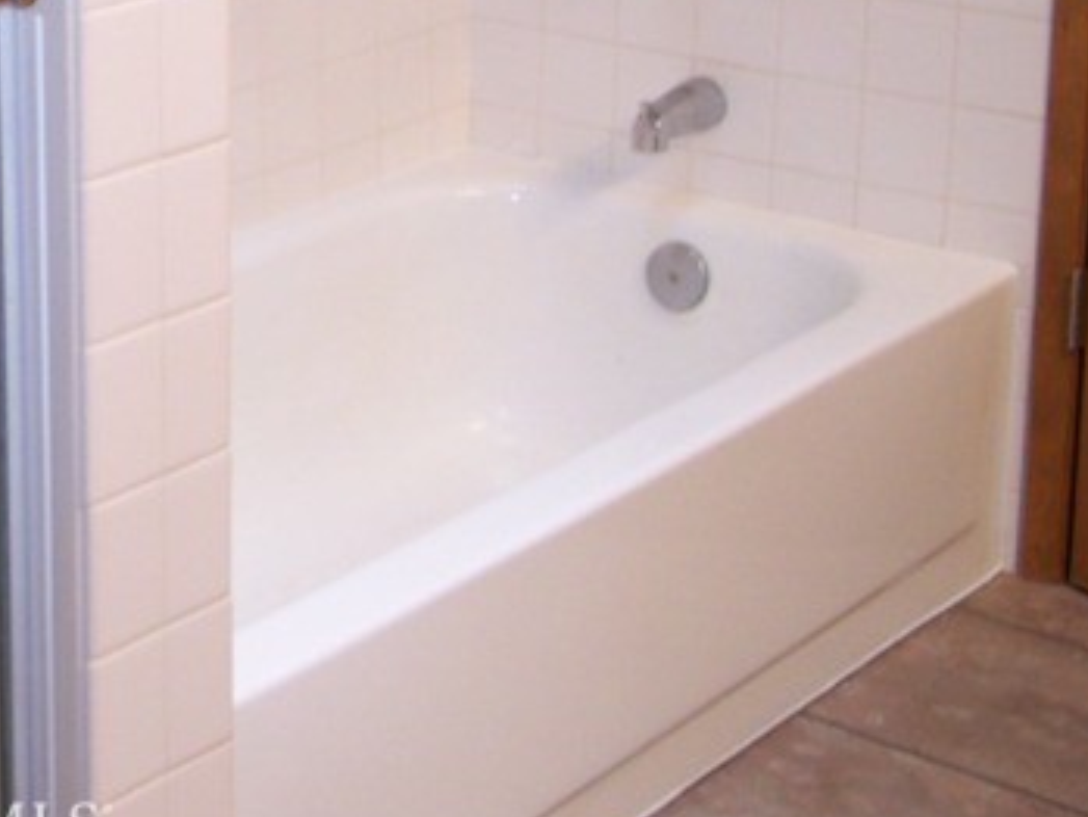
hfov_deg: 21.5
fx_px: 2735
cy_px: -6
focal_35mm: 87
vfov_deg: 16.6
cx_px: -62
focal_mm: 8
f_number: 2.8
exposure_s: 1/30
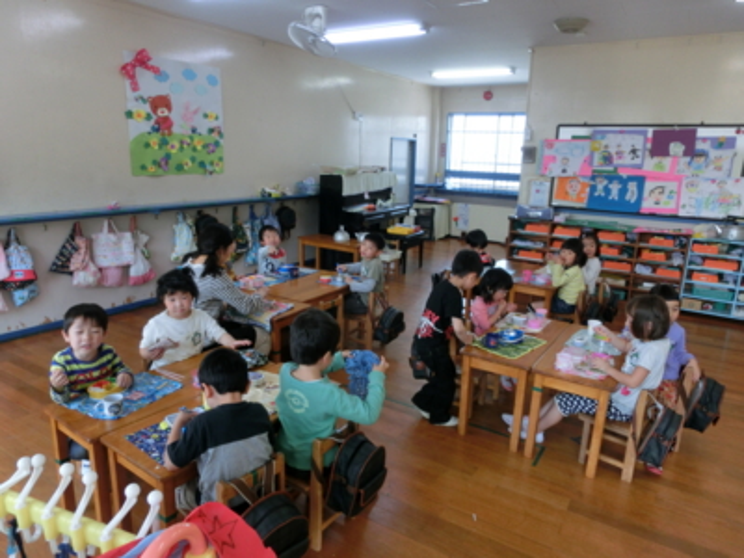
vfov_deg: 56.8
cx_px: 372
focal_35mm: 24
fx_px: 516
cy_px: 279
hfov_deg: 71.6
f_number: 3
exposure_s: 1/125
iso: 100
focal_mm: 4.24
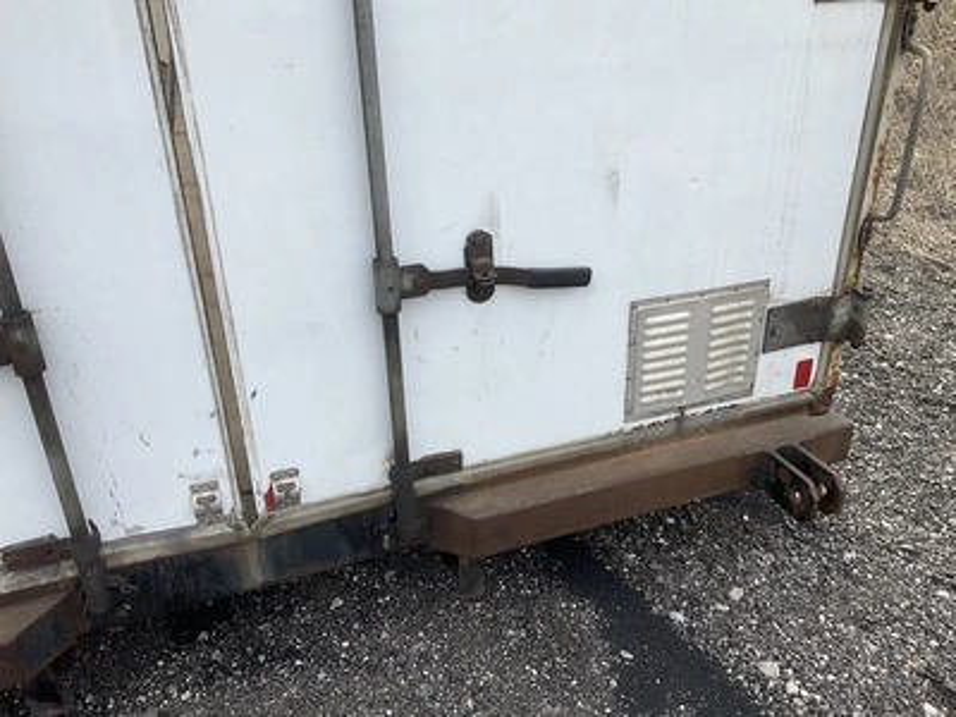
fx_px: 801
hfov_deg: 61.7
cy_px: 358
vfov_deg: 48.2
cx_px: 478
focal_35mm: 29
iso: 25
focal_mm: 3
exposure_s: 1/978
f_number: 1.8
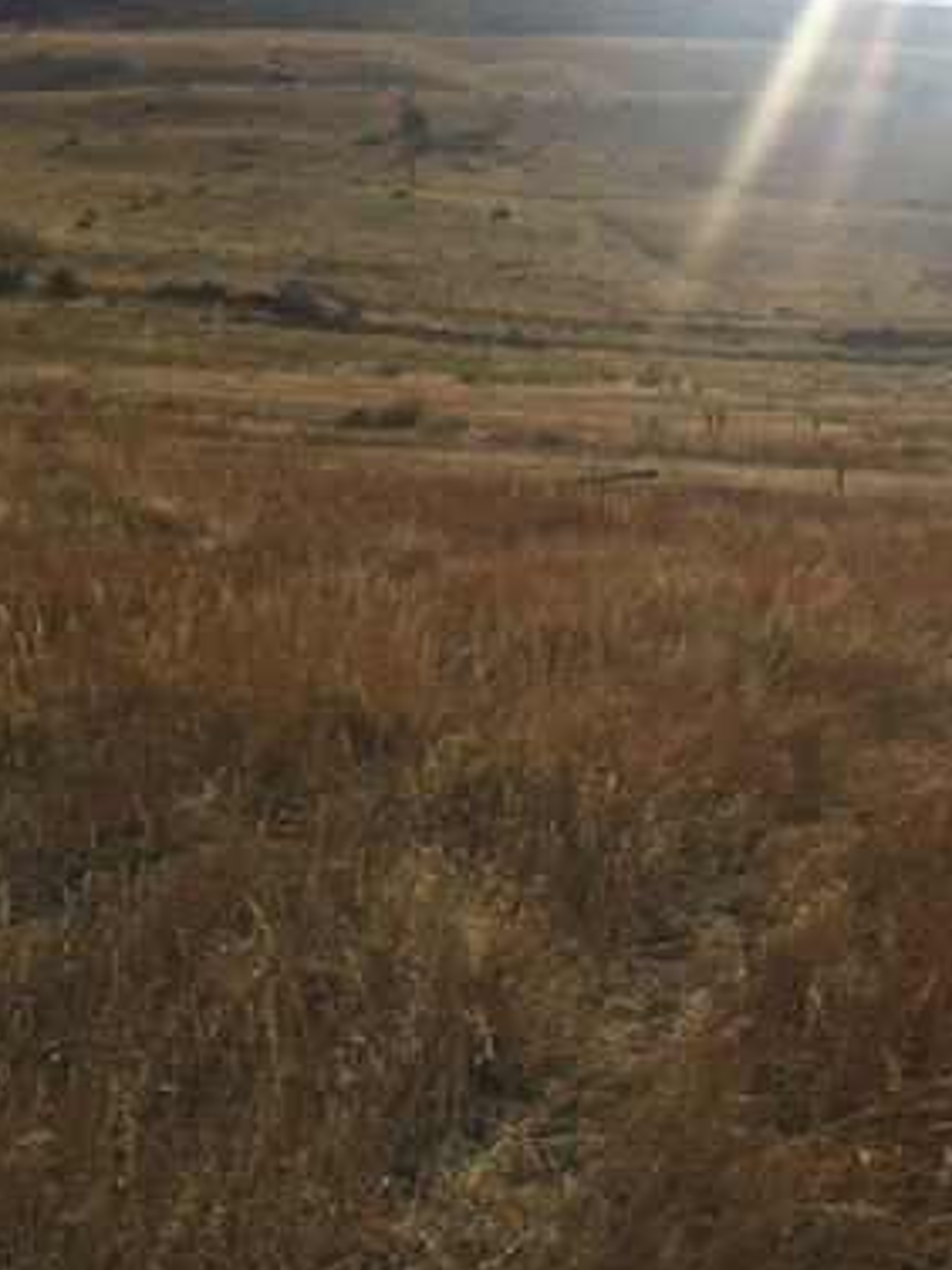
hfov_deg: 38.4
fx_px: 1357
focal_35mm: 37
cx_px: 591
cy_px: 578
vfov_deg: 50.1
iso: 25
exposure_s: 1/3205
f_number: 2.2
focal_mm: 4.15
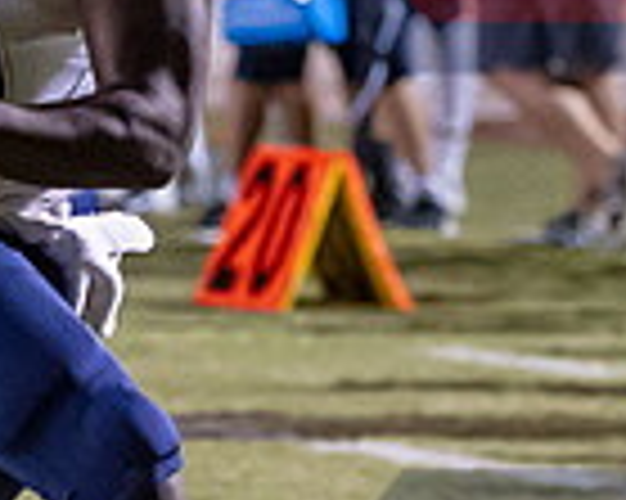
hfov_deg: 2.7
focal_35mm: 719
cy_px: 213
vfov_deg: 2.2
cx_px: 164
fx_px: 13312
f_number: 2.8
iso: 5000
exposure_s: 1/800
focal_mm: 120
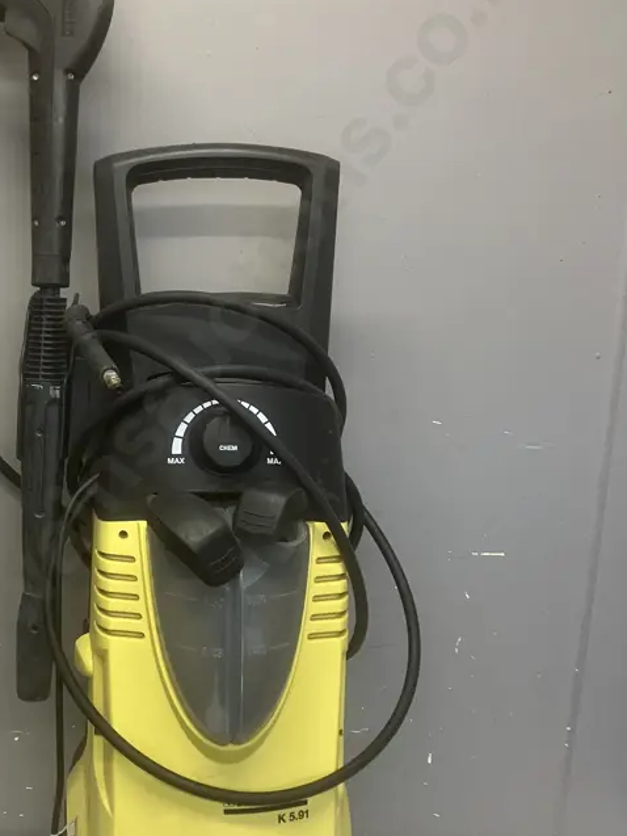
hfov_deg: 31.4
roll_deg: -1.7
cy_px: 455
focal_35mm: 45
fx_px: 1086
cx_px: 129
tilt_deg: -9.7
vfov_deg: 42.0
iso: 64
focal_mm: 3.99
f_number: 1.8
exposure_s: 1/50
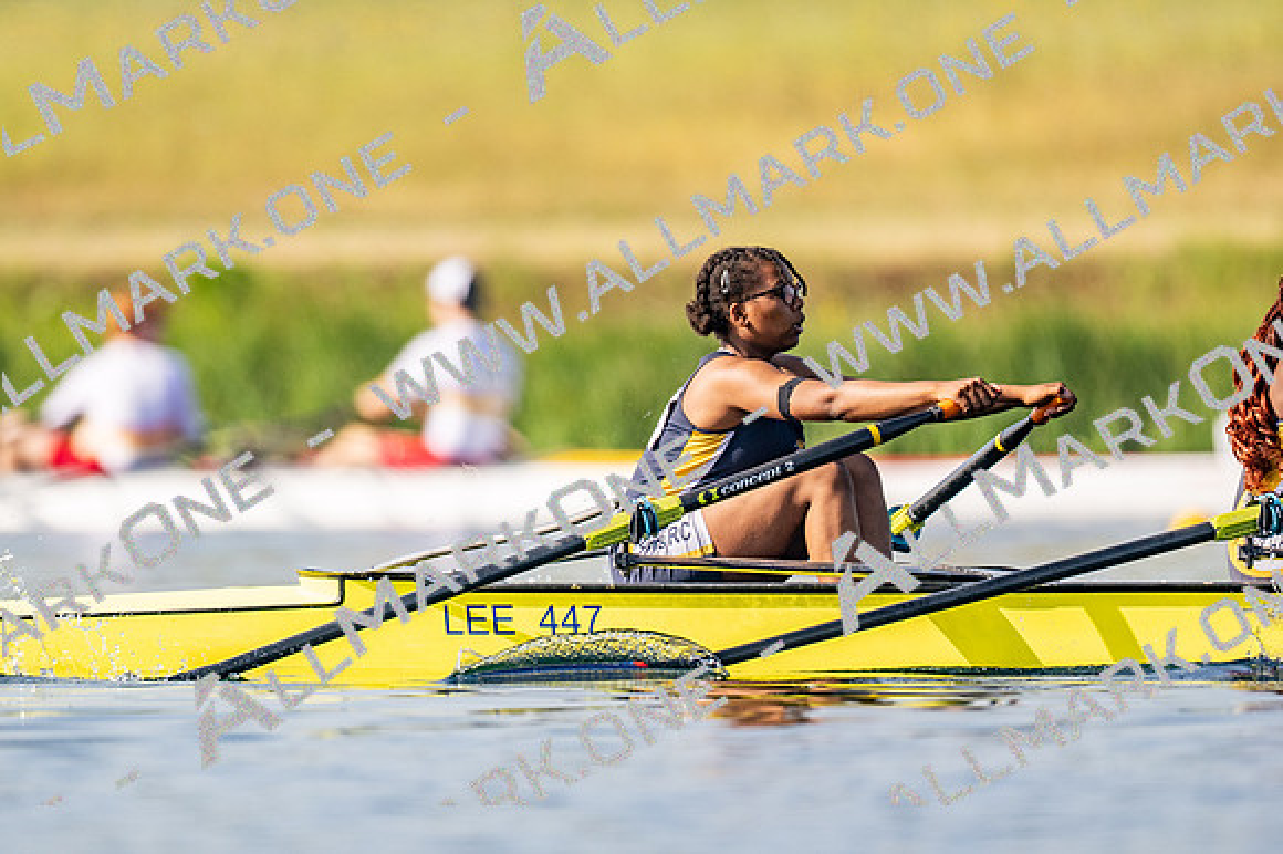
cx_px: 642
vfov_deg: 1.5
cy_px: 427
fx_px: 32055
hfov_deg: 2.3
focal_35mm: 900
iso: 180
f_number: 4
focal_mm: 600
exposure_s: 1/2500
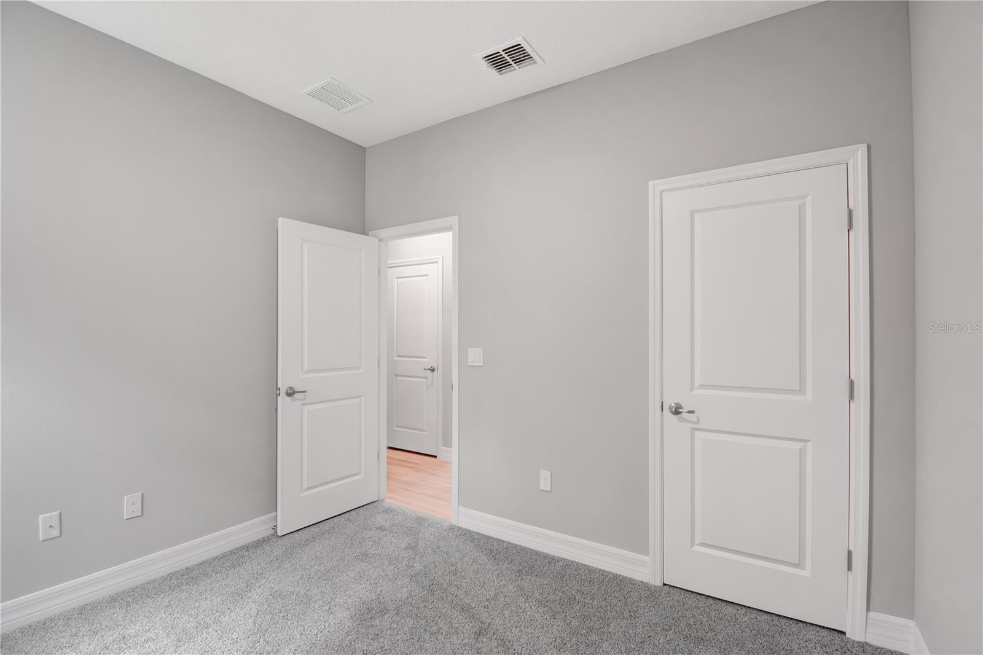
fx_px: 409
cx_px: 492
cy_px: 328
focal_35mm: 15
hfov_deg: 100.4
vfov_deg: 77.3
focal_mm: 10
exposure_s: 1/6
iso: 250
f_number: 9
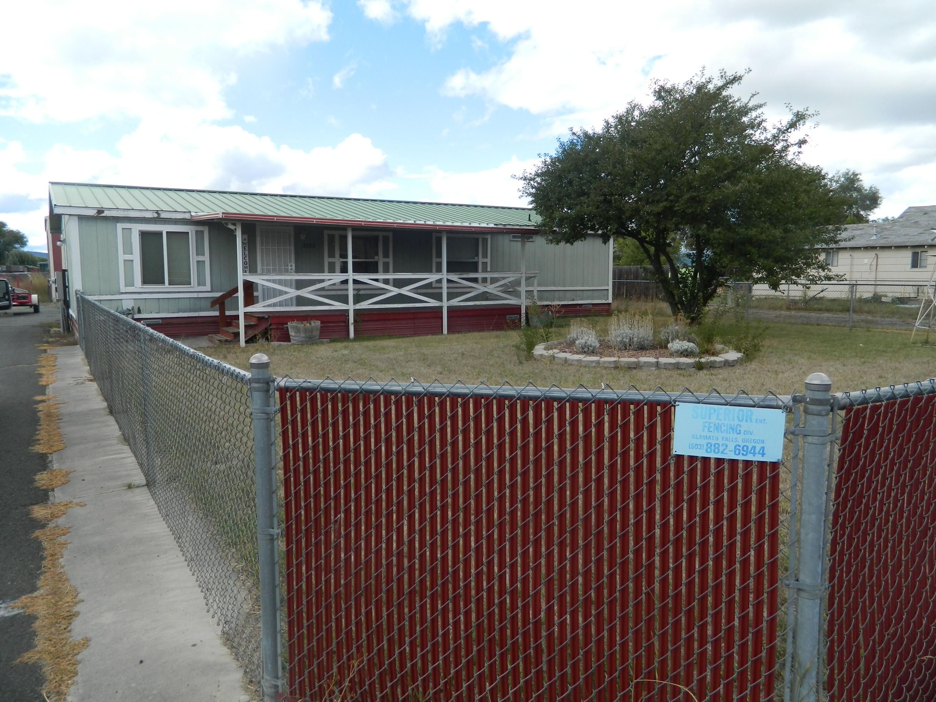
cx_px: 468
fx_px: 676
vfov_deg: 54.9
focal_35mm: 25
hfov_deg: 69.4
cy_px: 351
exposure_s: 1/500
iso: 80
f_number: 3.1
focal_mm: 4.5
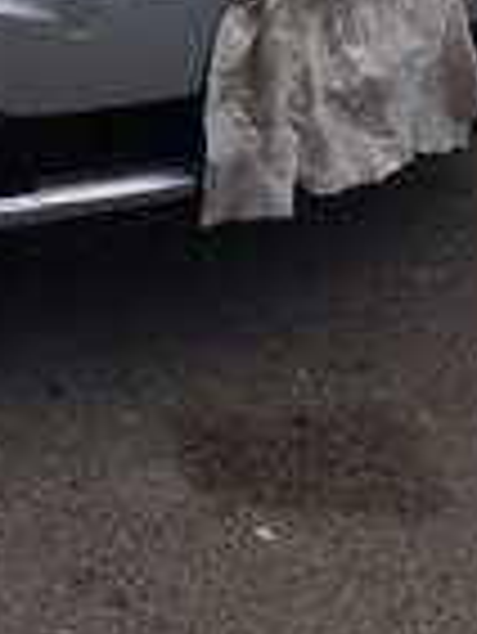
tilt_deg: -16.3
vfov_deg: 17.9
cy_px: -207
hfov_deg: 13.5
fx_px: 1871
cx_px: -274
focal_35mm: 102
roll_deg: -0.2
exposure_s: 1/456
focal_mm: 4.15
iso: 32
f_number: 2.2
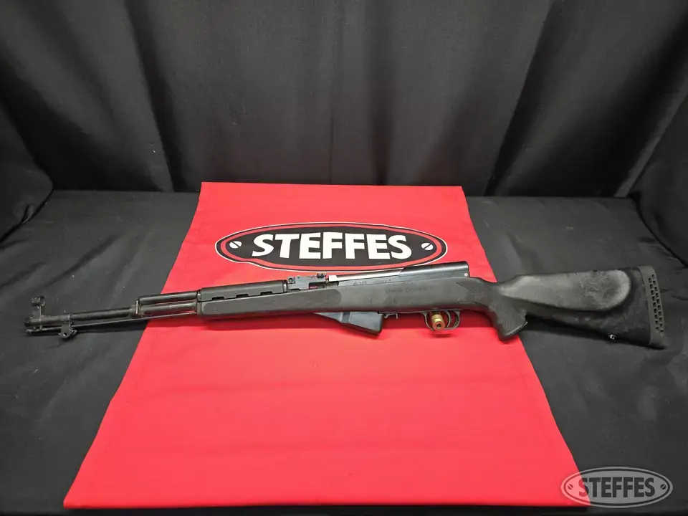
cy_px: 258
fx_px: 457
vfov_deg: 58.9
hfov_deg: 73.9
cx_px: 344
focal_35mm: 23
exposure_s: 1/120
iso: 200
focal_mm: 6.3
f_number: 1.7
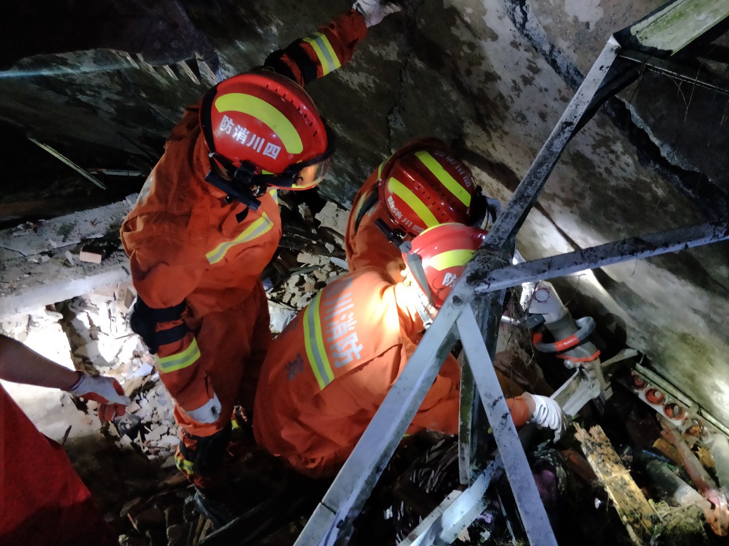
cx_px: 364
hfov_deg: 69.4
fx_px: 526
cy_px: 273
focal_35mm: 25
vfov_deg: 54.9
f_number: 1.7
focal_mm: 4.27
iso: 524
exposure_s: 1/17
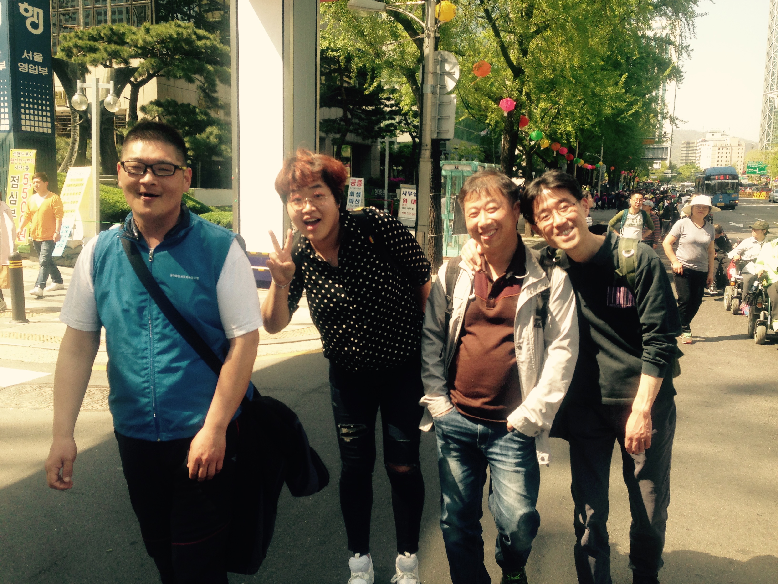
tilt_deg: -7.2
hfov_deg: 55.4
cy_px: 292
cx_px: 389
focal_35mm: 33
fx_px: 742
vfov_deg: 42.9
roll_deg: -2.0
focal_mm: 4.12
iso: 50
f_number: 2.4
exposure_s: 1/511
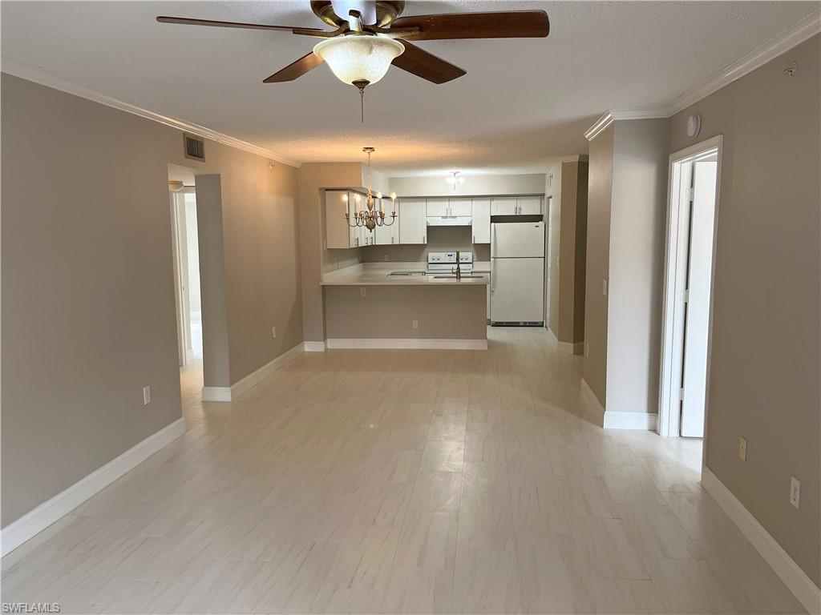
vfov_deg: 53.1
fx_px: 617
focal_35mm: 26
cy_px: 308
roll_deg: +0.6
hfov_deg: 67.3
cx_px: 410
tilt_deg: -7.5
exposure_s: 1/121
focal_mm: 5.1
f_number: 1.6
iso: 125
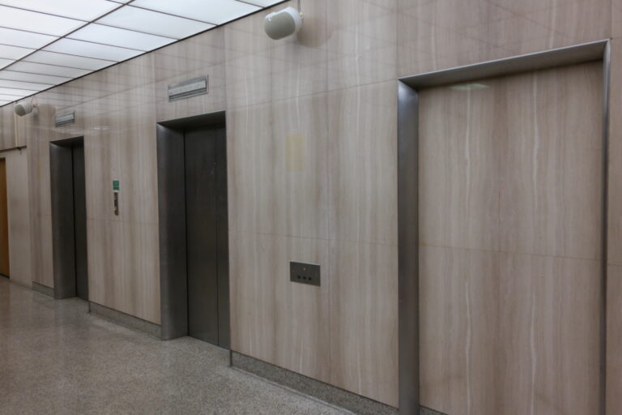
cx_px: 311
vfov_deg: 43.6
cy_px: 208
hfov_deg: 61.9
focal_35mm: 30
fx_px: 518
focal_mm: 20
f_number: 3.5
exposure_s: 1/40
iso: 400
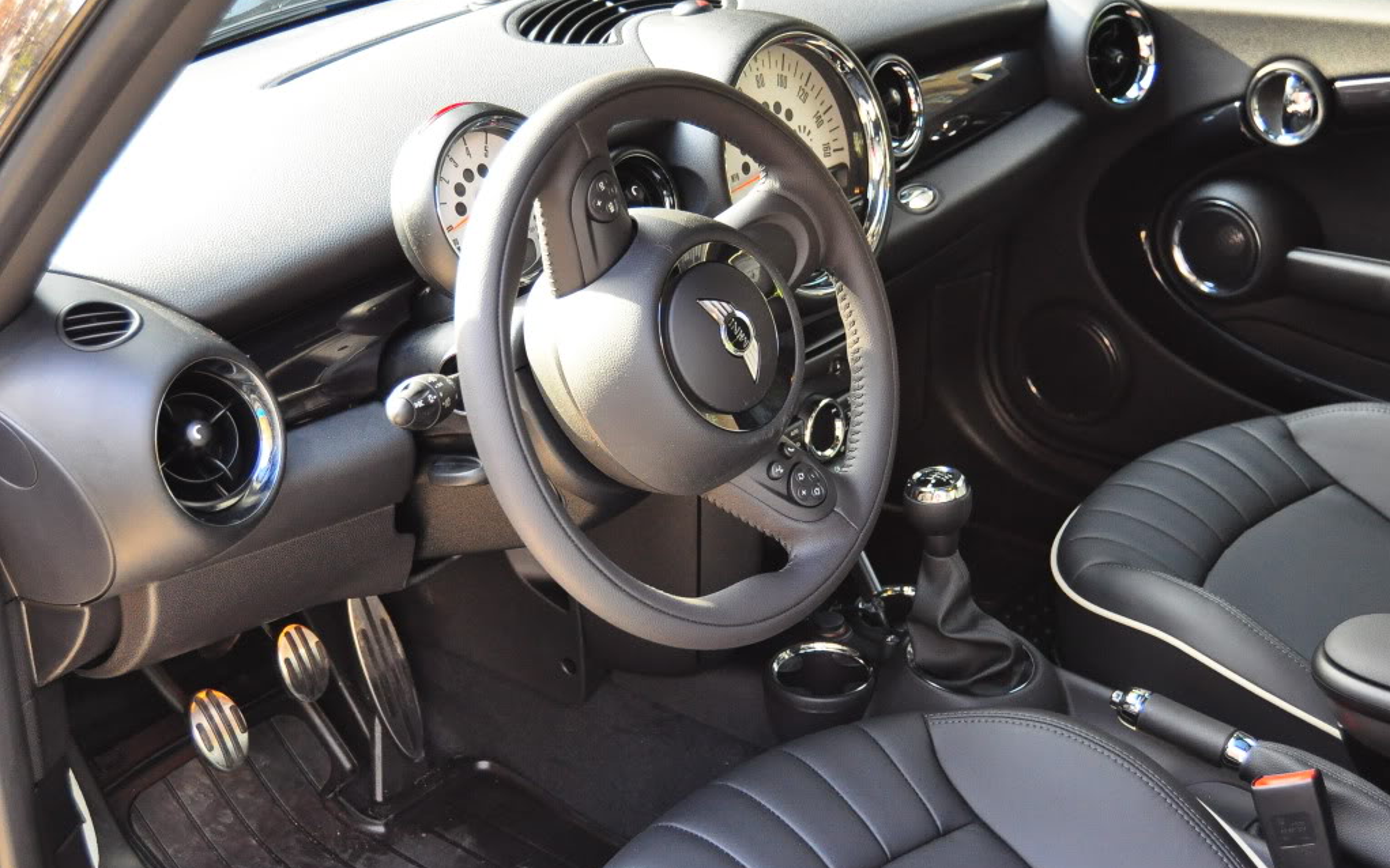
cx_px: 696
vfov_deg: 26.3
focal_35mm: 49
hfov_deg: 41.1
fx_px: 1856
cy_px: 457
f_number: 4.5
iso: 1800
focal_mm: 32
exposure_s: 1/100
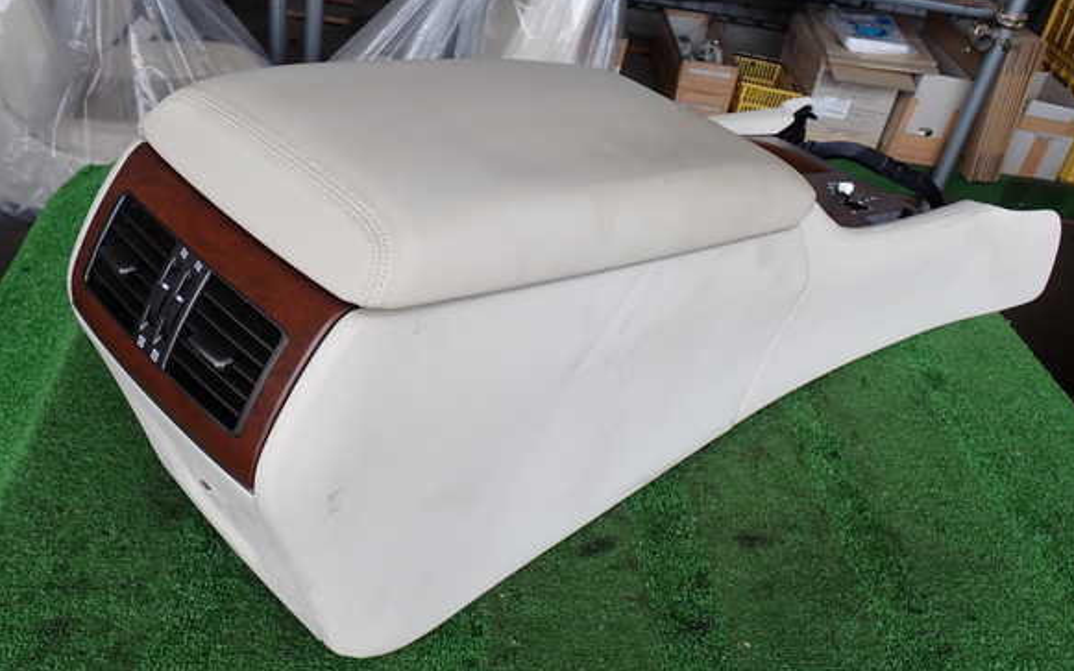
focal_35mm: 35
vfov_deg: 36.3
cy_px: 336
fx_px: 1024
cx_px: 553
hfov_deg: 55.3
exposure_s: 1/125
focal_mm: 5.79
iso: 100
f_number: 3.2
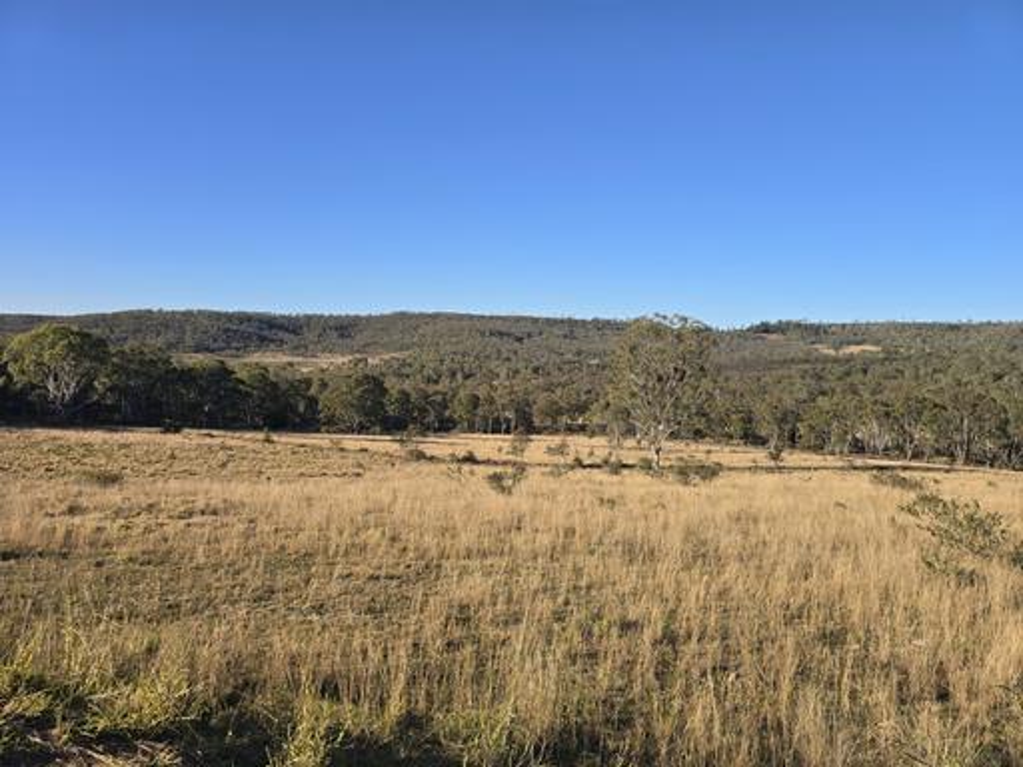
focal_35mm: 23
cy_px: 384
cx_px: 512
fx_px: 680
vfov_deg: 58.9
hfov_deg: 73.9
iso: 12
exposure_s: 1/619
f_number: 1.7
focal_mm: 6.3
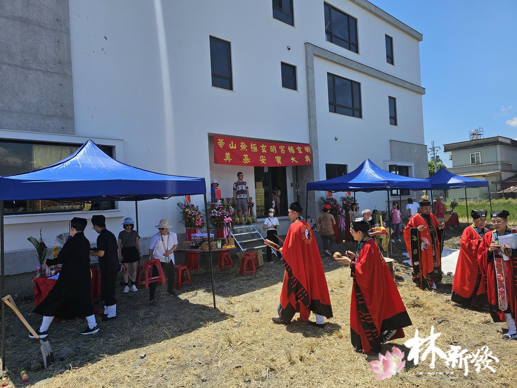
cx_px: 258
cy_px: 194
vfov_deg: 58.9
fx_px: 344
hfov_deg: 73.9
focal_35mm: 23
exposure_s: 1/681
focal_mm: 6.3
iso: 10
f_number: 1.7
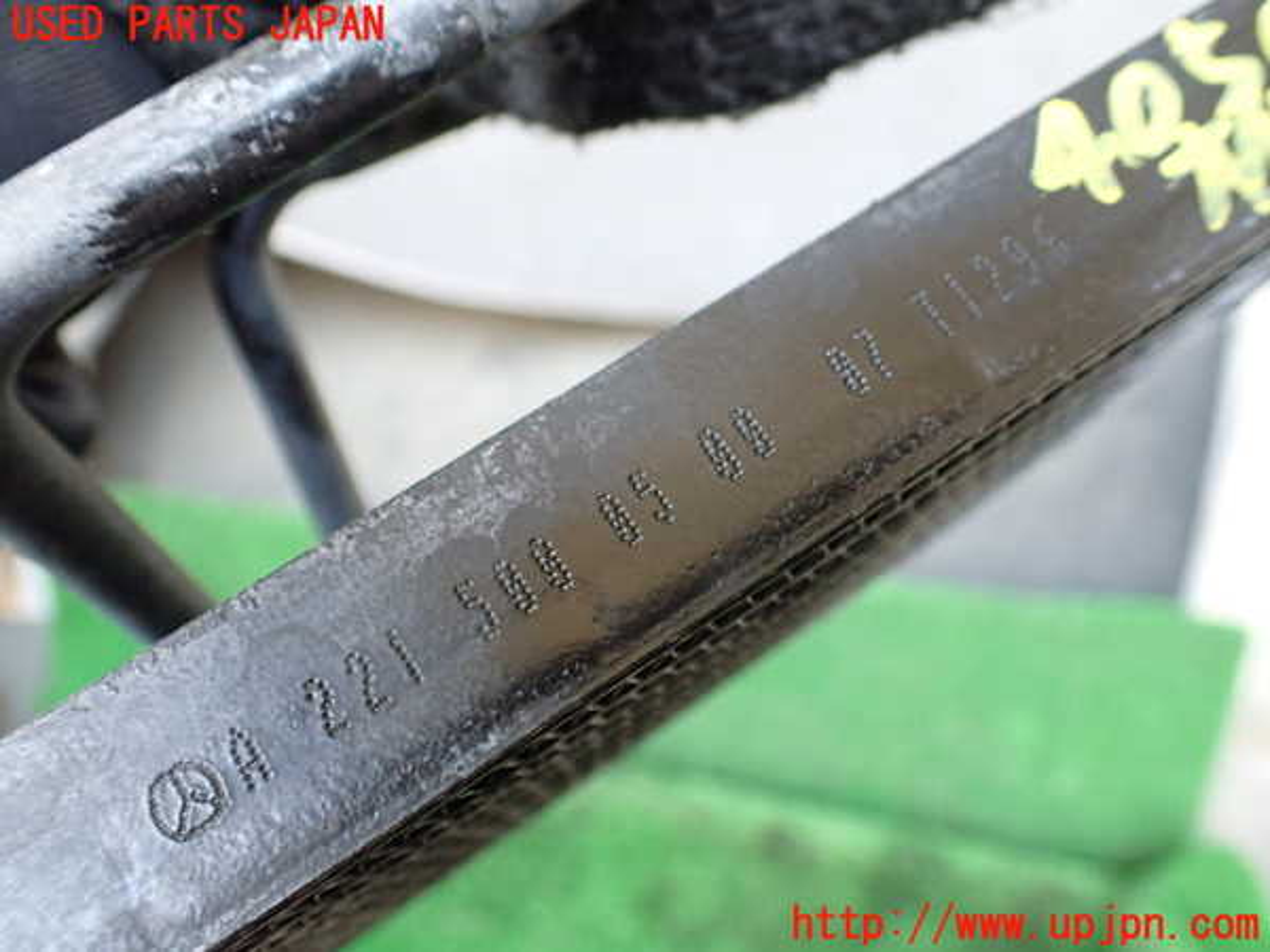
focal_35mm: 30
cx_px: 635
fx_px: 1101
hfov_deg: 60.0
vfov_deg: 46.8
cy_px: 476
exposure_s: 1/125
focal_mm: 5.4
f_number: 2.3
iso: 800
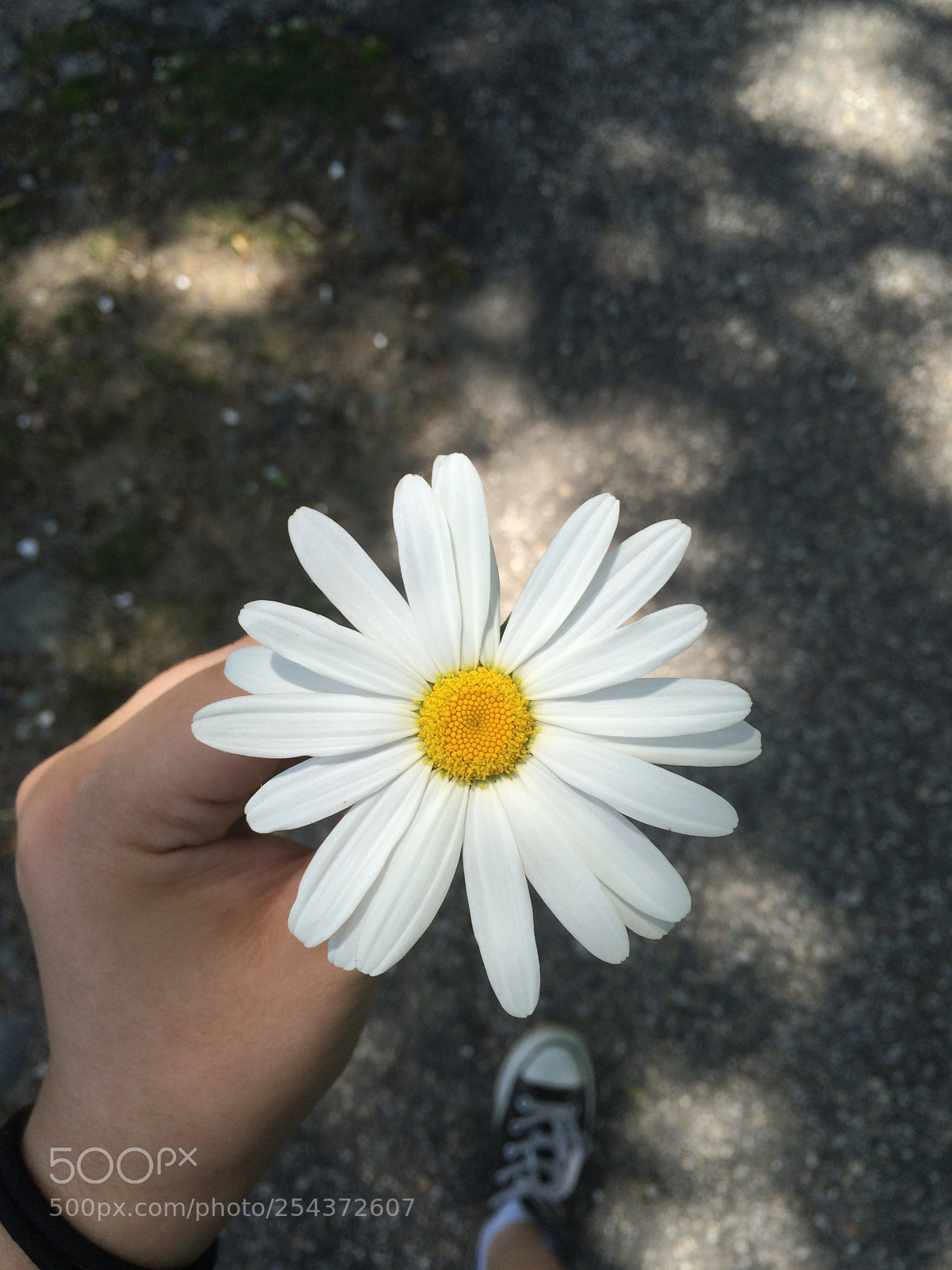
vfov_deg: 61.7
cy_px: 635
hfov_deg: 48.2
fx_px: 1063
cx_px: 476
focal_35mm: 29
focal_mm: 4.15
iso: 32
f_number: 2.2
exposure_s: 1/1109
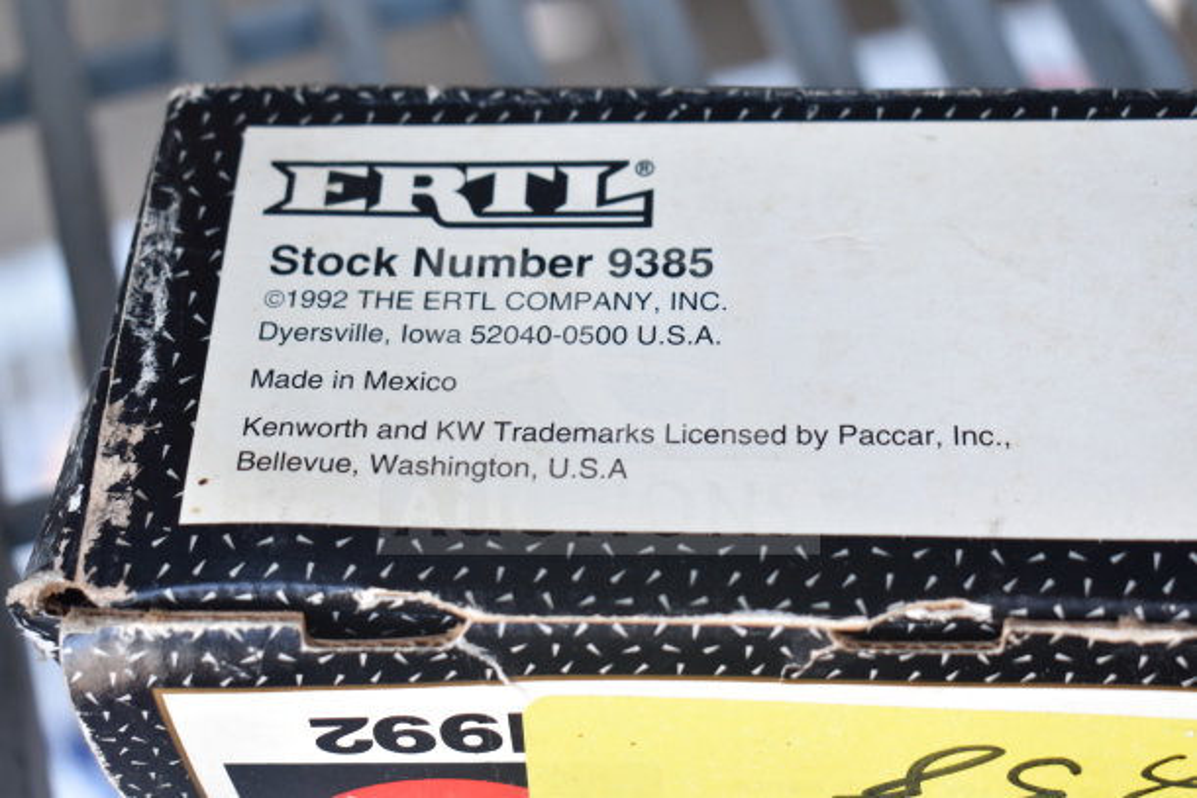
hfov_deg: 33.4
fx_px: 1995
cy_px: 399
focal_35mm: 60
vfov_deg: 22.6
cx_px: 598
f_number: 5
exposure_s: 1/60
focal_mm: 40
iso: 560
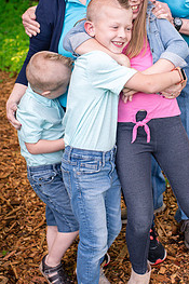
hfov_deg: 22.4
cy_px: 93
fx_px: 473
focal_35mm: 60
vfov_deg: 33.1
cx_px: 141
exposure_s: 1/400
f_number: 3.5
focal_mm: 35
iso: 800
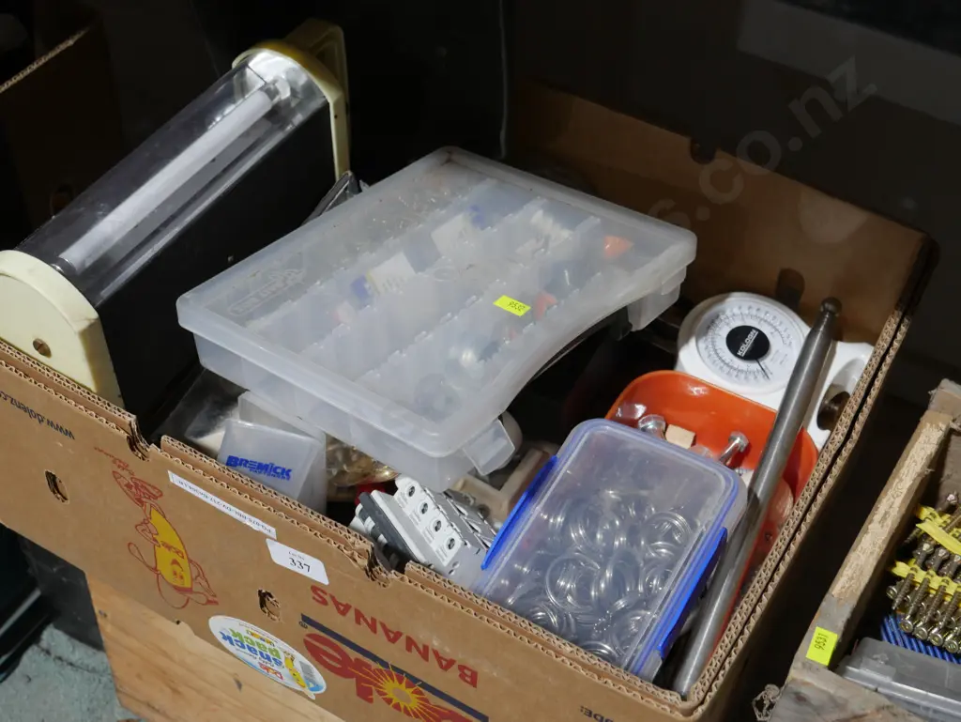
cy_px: 361
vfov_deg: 29.1
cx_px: 480
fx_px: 1389
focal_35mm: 50
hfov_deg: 38.2
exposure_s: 1/60
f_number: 5.3
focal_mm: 25
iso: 800
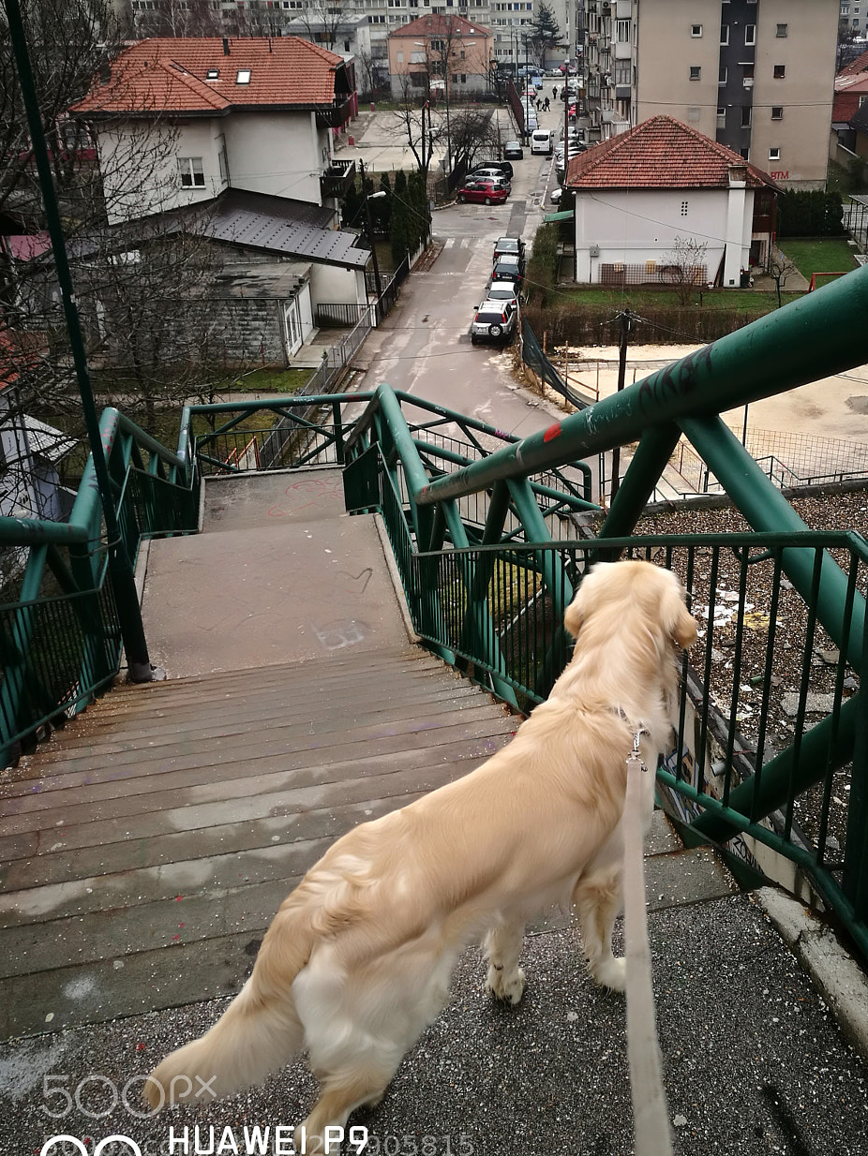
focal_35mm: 35
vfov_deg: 52.3
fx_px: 1170
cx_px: 546
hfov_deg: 40.4
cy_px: 470
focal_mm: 4.5
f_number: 2.2
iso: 50
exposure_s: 1/100
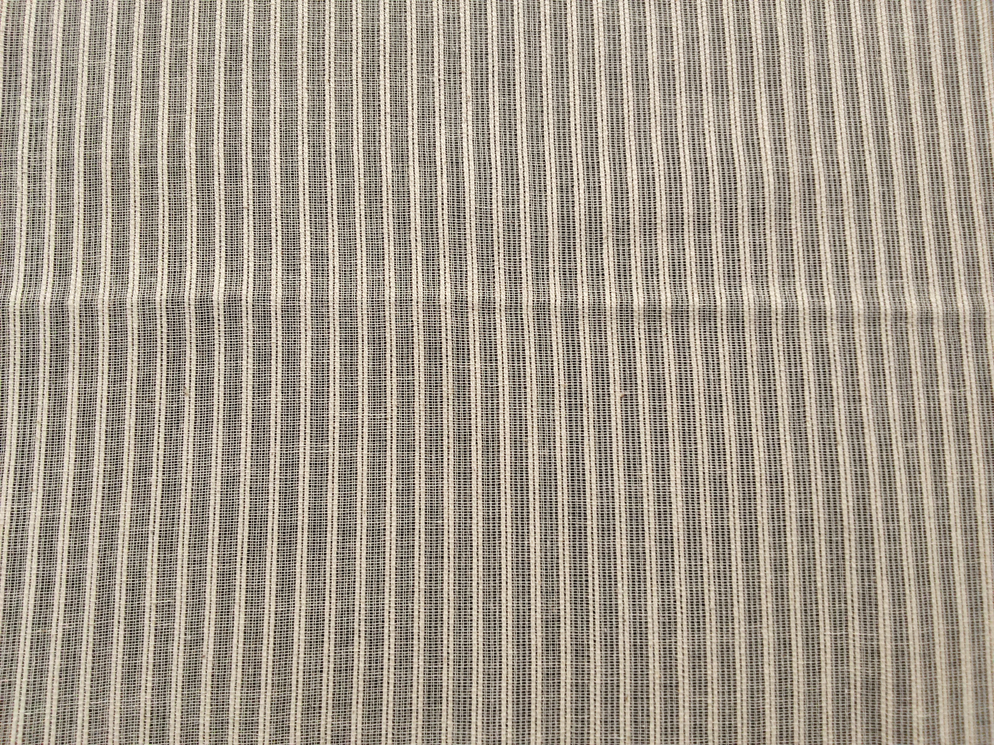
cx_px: 497
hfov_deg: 67.3
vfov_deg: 53.1
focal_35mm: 26
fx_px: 747
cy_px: 372
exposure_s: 1/100
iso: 100
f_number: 2
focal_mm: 2.78
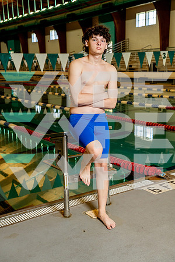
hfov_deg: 28.6
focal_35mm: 47
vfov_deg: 41.9
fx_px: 343
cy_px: 131
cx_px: 88
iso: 1600
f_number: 4
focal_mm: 47
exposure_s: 1/250
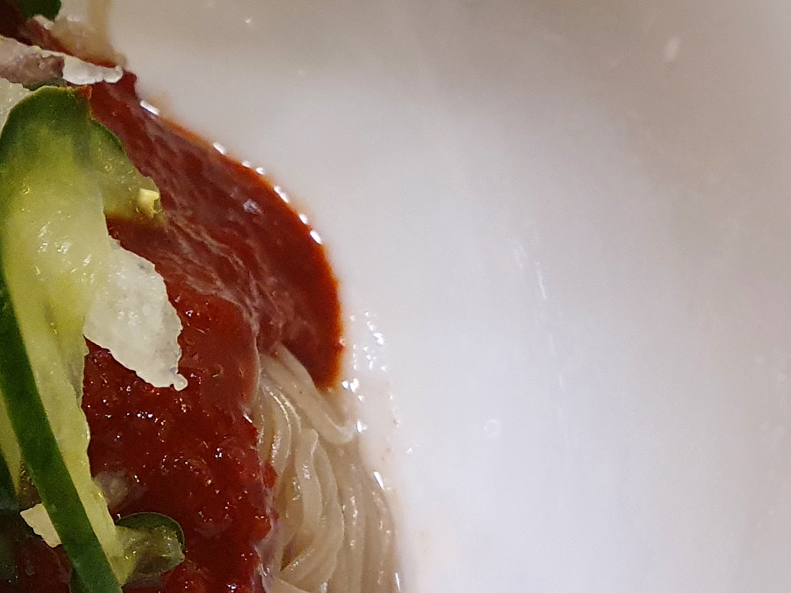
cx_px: -244
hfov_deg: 24.2
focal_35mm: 70
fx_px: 1599
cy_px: 345
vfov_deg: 21.0
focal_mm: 4.32
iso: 640
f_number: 2.4
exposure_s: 1/40
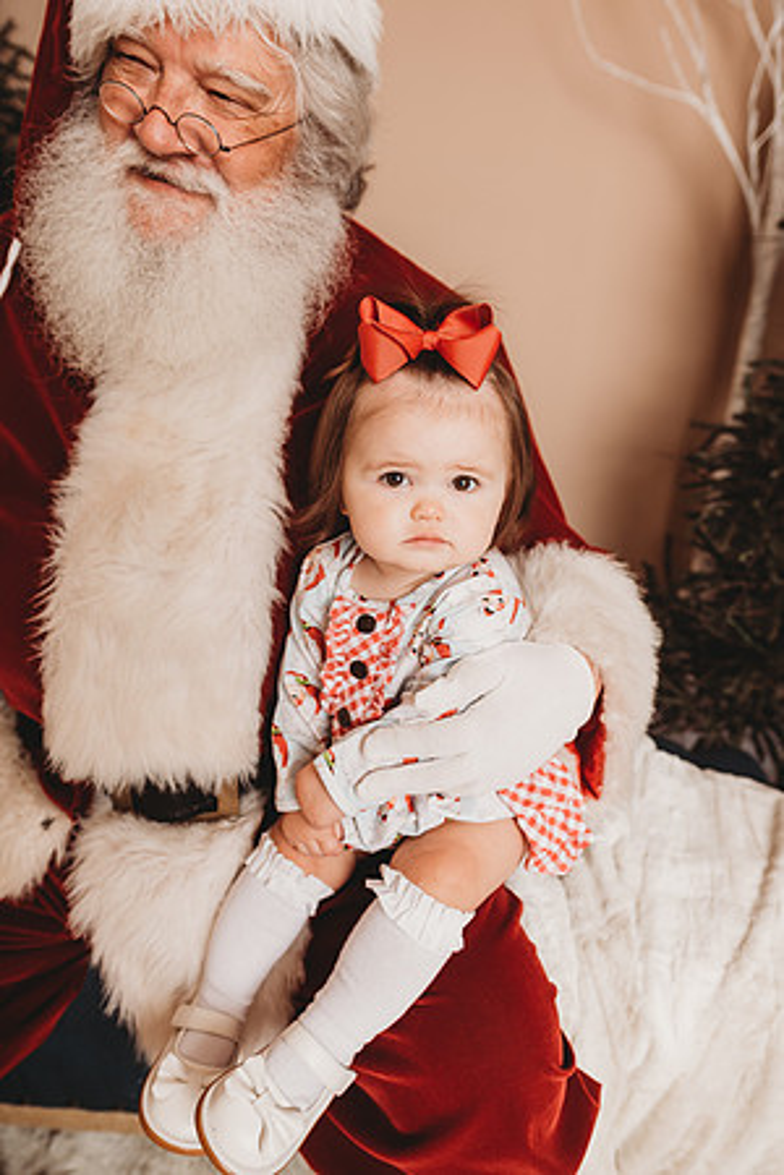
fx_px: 784
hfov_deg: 53.1
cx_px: 392
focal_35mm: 24
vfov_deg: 73.7
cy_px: 588
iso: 100
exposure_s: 1/160
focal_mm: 24
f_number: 3.2
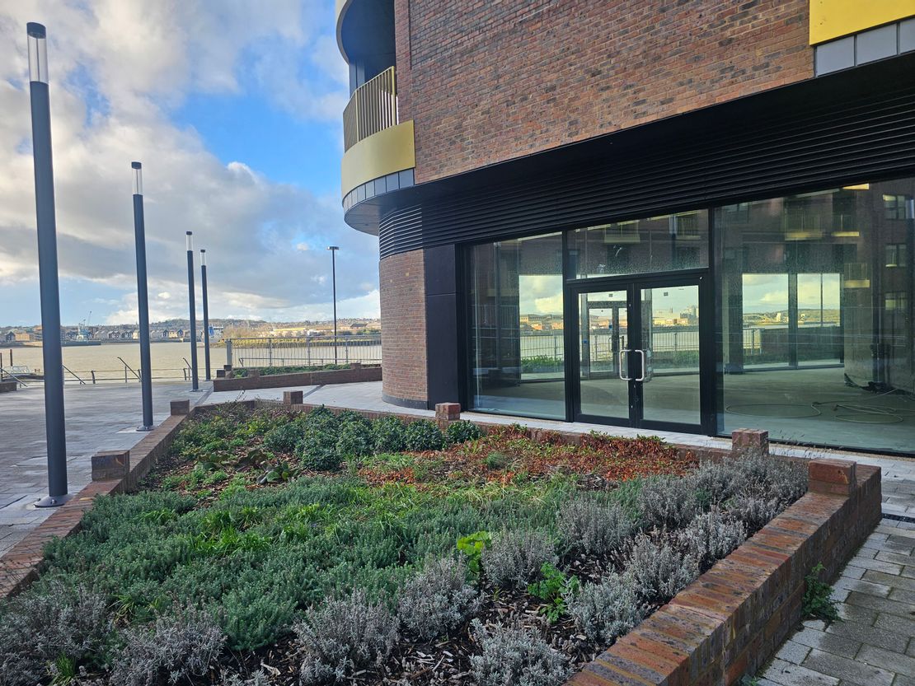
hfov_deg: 73.9
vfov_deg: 58.9
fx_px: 608
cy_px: 343
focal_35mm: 23
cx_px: 458
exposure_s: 1/103
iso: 10
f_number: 1.7
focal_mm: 6.3
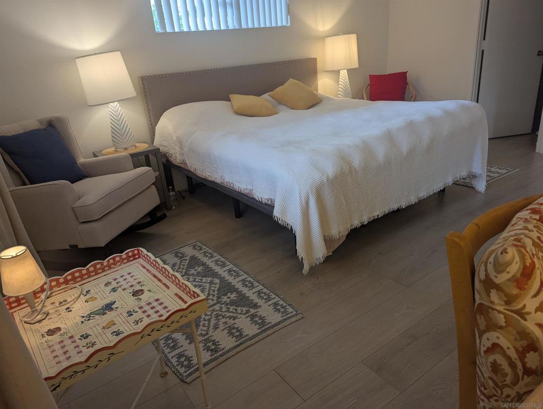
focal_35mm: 24
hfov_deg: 71.5
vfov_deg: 56.9
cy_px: 204
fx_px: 377
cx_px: 272
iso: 61
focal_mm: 6.81
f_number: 1.85
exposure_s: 1/60
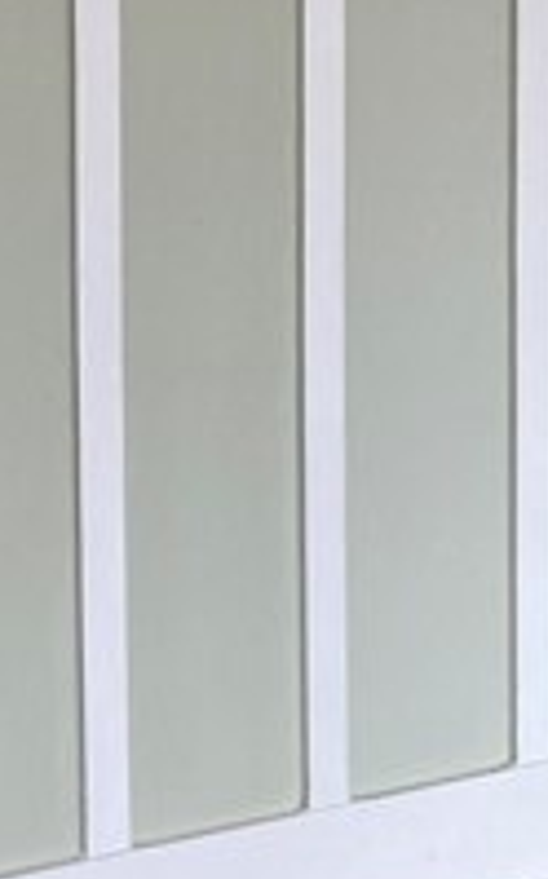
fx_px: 3401
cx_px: -645
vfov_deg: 14.6
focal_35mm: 142
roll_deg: +3.4
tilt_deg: -4.4
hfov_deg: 8.6
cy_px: 84
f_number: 1.8
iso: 100
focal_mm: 4.25
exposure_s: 1/121
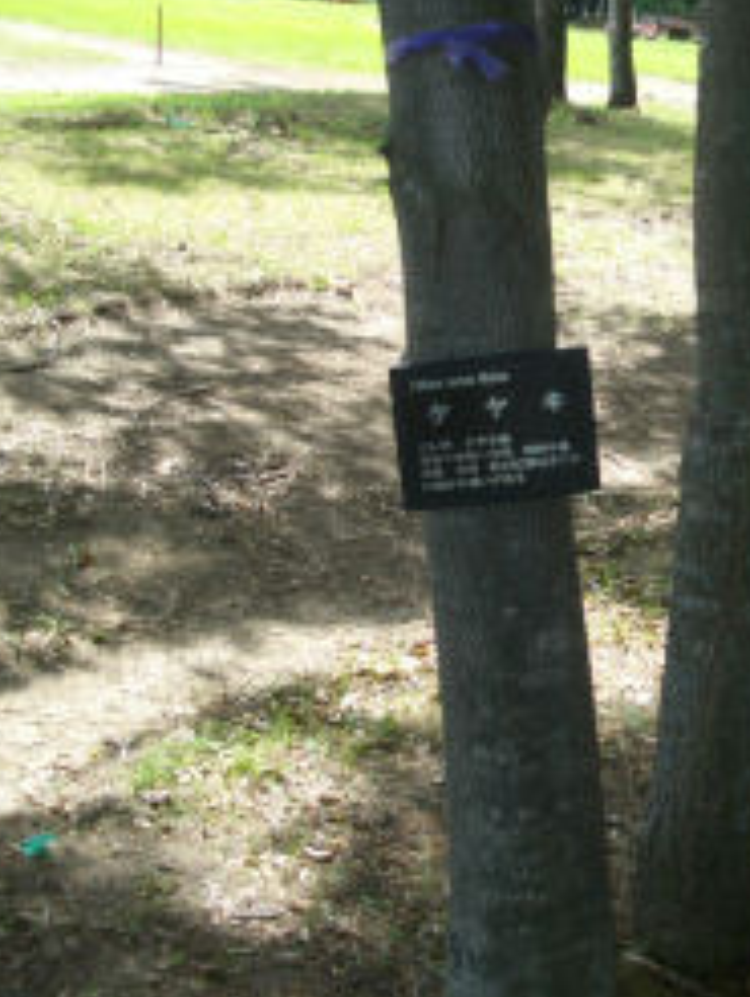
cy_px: 490
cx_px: 578
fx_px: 1730
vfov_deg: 32.2
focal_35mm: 60
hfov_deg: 24.1
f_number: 2.6
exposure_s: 1/320
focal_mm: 5.8
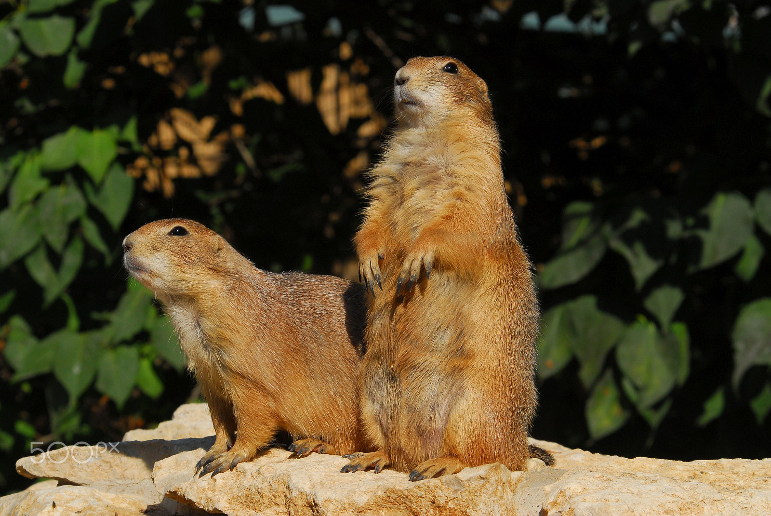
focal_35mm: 183
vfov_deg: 7.5
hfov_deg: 11.2
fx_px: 3924
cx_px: 386
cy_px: 258
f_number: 11
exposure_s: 1/500
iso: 320
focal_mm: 122
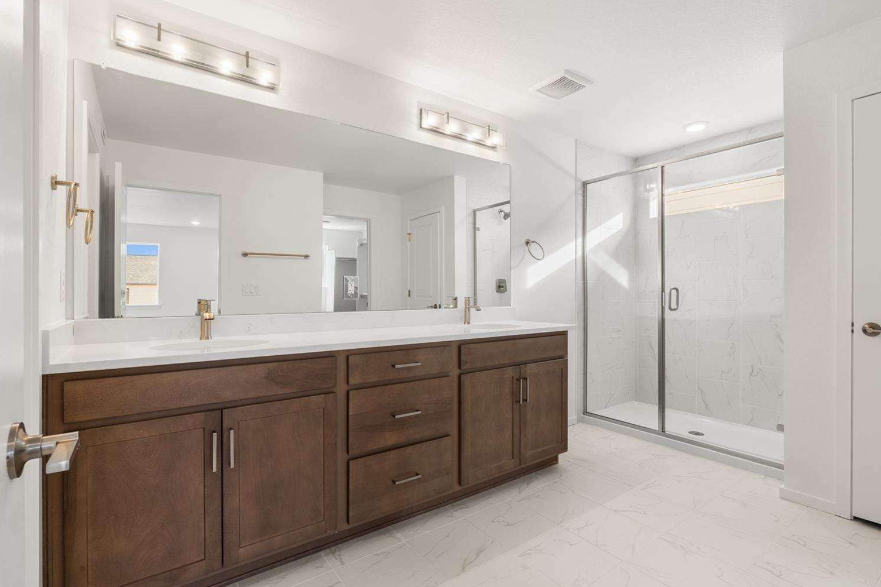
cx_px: 452
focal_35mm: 17
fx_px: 416
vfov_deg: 70.4
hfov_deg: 93.3
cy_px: 295
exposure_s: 1/4
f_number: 16
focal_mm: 16
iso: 160
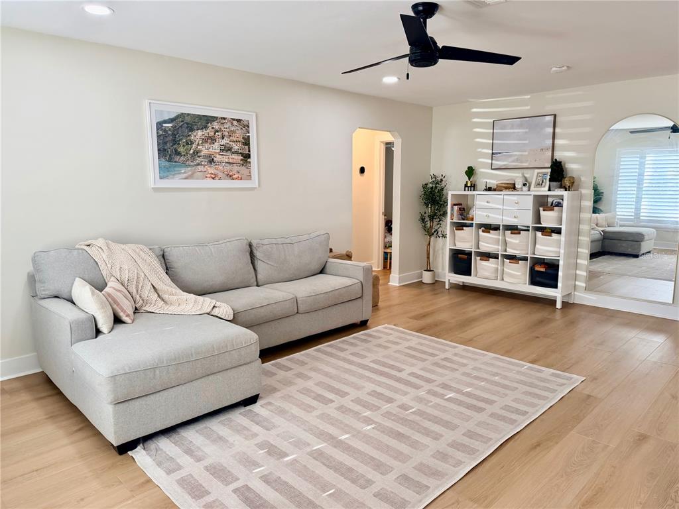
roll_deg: +0.1
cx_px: 340
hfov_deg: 71.6
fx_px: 471
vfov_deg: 56.8
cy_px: 254
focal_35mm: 24
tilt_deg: -8.6
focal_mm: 6.76
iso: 125
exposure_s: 1/120
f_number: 1.78
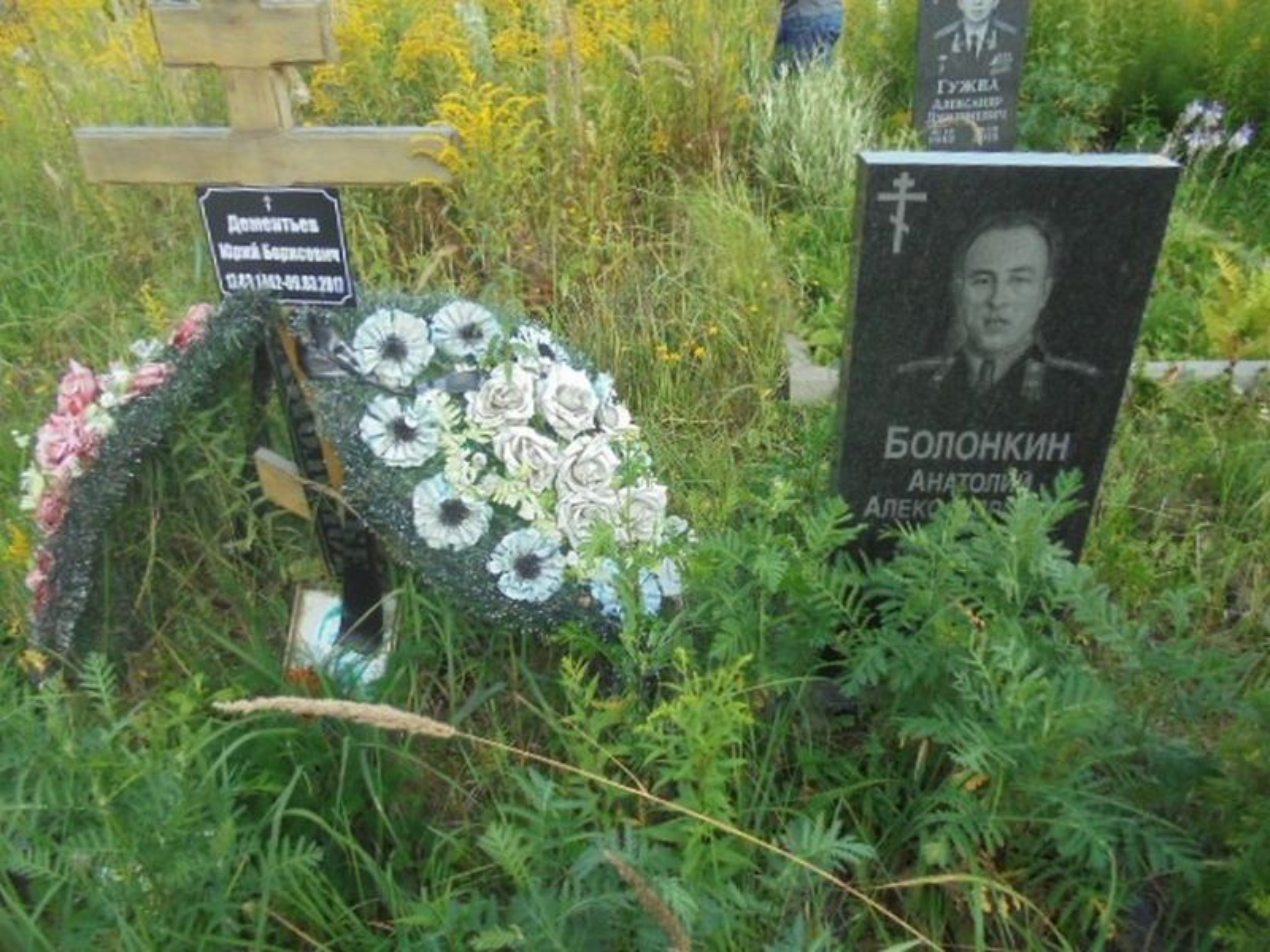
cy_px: 476
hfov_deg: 67.3
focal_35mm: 26
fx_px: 954
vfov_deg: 53.1
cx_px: 635
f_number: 3.5
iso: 100
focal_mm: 4.6
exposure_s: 1/125
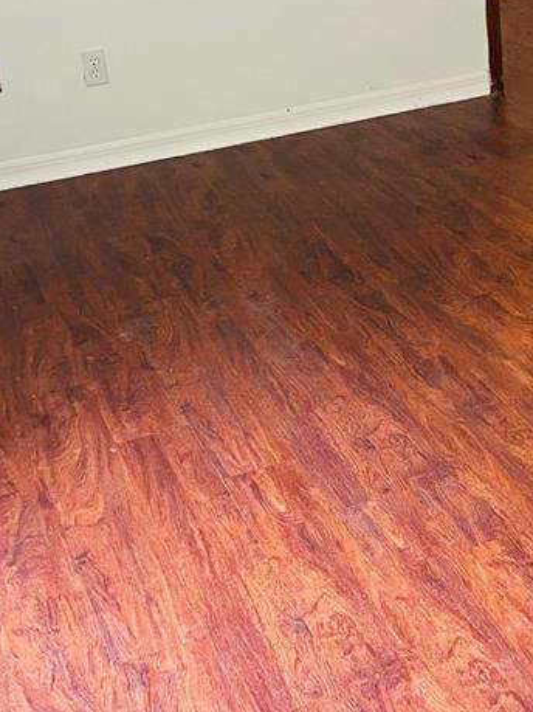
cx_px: 387
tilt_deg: -22.0
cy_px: 228
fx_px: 1397
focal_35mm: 68
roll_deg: +4.9
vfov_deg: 28.4
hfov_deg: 21.5
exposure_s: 1/60
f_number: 1.8
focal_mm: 4.25
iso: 250
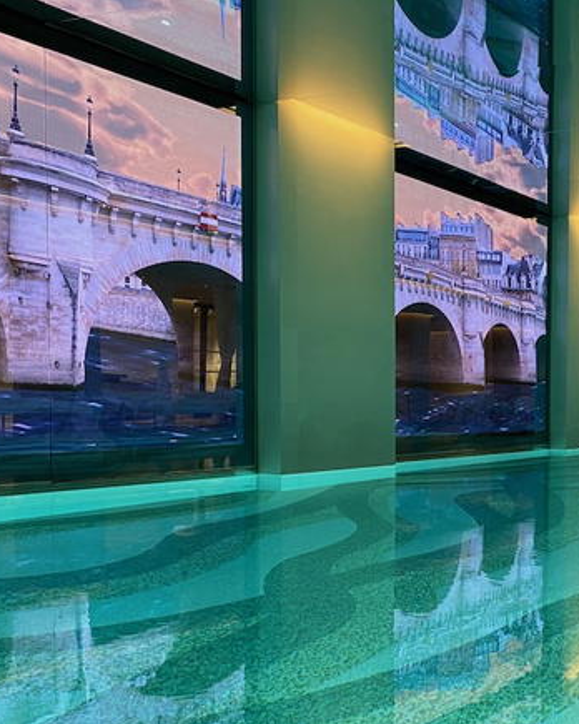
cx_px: 544
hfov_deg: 29.3
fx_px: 1050
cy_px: 483
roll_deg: -1.1
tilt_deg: -3.6
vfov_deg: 37.6
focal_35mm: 49
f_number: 1.8
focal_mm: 4.25
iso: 100
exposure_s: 1/61
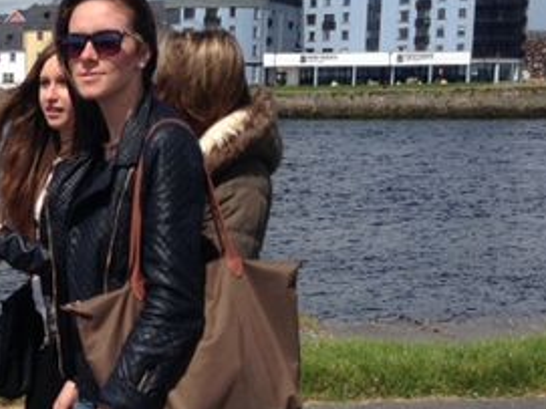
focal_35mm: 73
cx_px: 19
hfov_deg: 25.5
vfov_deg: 20.2
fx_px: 1151
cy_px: 204
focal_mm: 4.12
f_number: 2.4
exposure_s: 1/2358
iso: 50
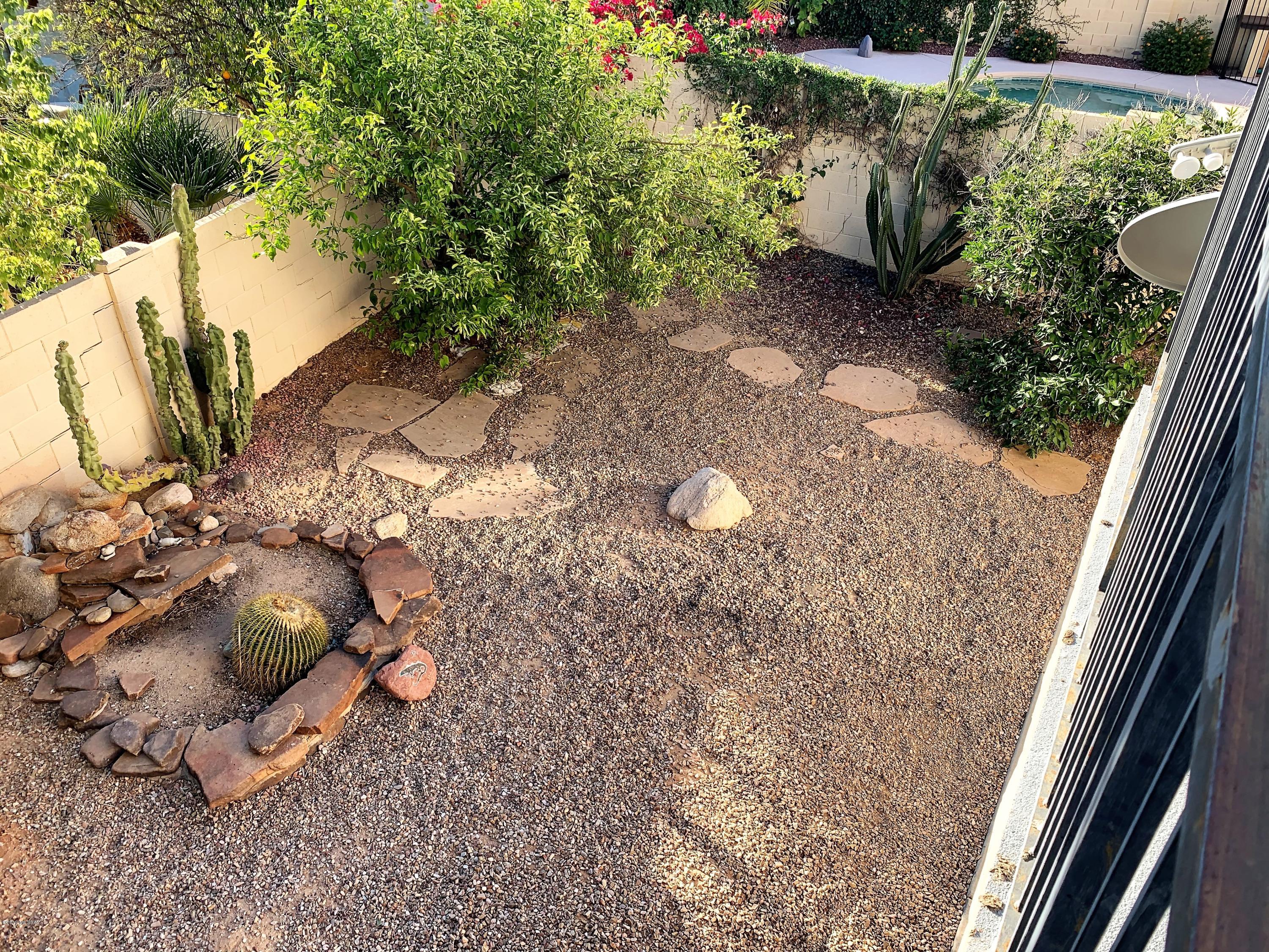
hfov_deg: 67.3
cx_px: 634
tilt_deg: -34.1
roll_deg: +0.6
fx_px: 953
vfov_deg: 53.1
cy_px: 476
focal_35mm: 26
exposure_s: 1/244
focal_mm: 4.25
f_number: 1.8
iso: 25
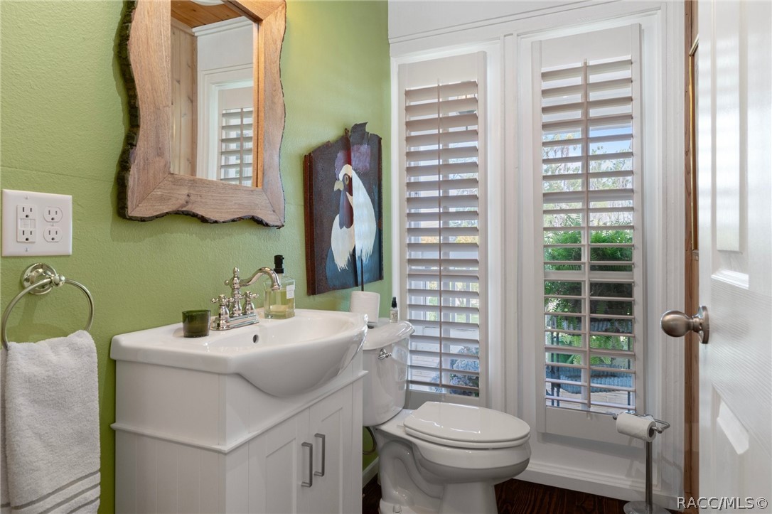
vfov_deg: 59.4
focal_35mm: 21
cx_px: 386
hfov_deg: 81.2
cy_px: 257
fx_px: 450
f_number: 9.5
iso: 320
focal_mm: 14
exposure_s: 1/1.43
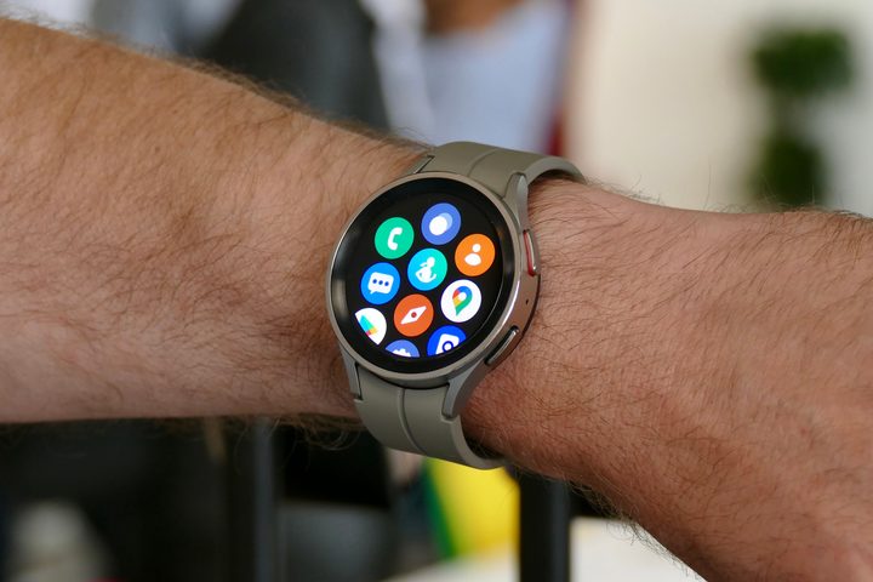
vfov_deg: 9.5
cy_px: 291
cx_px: 436
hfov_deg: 14.3
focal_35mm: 144
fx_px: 3492
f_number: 4
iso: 320
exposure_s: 1/80
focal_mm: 52.4
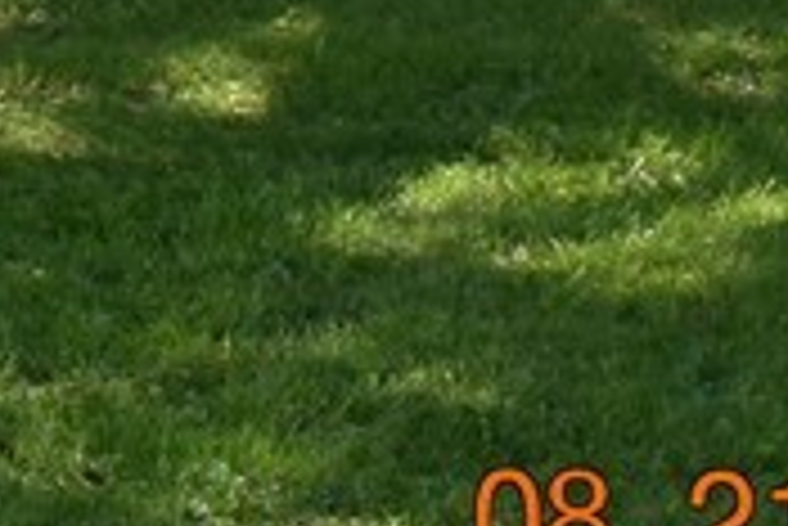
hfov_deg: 8.7
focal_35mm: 223
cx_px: -815
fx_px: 4885
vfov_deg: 5.9
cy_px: -868
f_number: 9.5
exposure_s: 1/180
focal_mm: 24
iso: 400
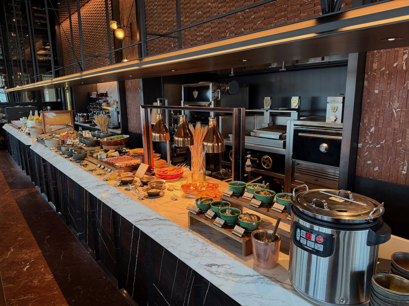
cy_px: 153
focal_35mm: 24
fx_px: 284
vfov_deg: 56.8
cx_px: 204
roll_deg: +1.8
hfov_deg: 71.6
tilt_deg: -11.5
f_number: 1.78
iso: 200
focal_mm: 6.76
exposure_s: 1/84
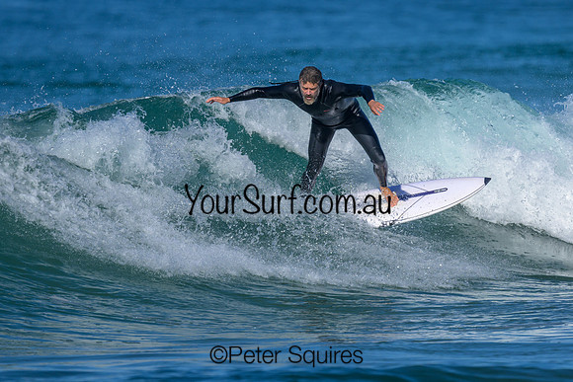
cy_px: 173
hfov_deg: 1.9
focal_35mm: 1101
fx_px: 17520
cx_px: 354
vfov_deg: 1.3
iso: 200
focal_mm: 800
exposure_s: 1/2000
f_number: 6.3
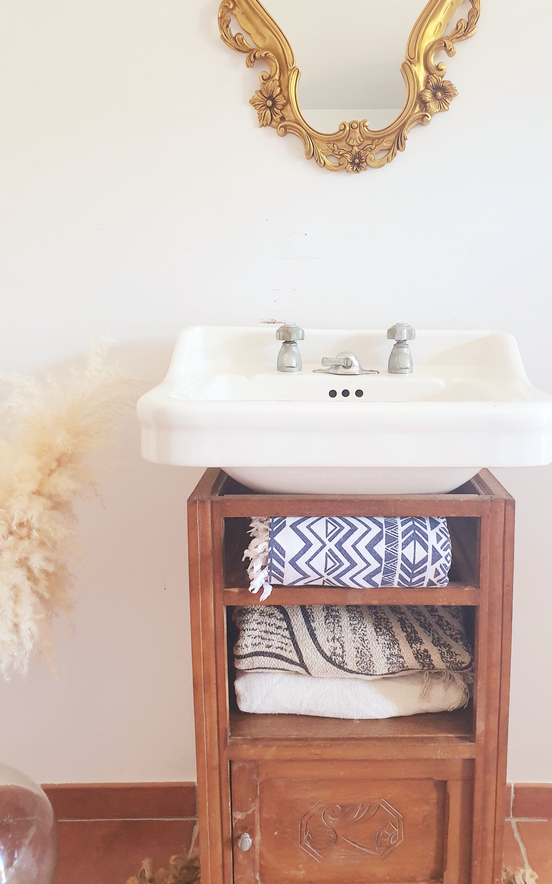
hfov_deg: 40.5
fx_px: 746
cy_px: 408
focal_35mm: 31
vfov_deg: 61.2
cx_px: 324
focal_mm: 4.3
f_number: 2.4
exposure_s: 1/21
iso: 250
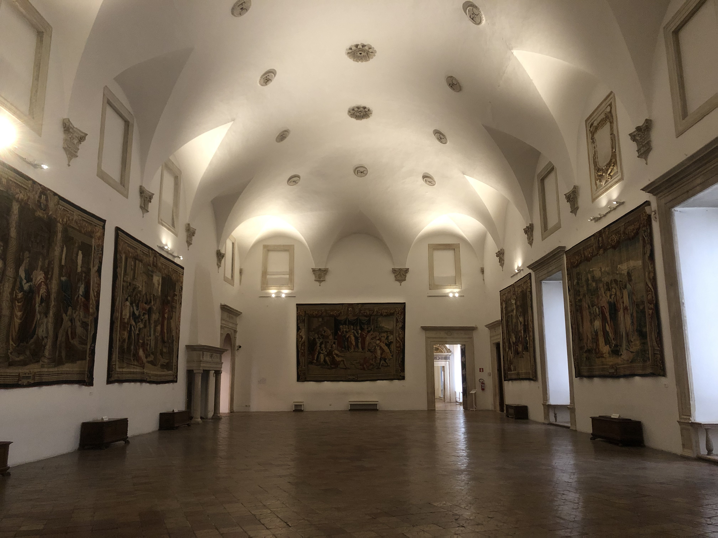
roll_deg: +0.9
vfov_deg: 49.7
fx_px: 581
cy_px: 269
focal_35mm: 28
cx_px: 359
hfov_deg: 63.4
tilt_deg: +10.9
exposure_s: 1/15
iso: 100
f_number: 1.8
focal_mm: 4
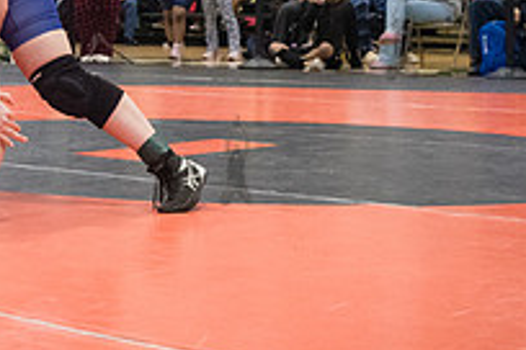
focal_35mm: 105
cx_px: -98
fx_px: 1534
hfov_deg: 18.5
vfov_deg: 12.9
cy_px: 35
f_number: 4
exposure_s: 1/400
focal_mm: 35
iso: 8000
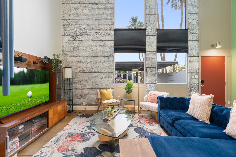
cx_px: 118
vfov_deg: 73.7
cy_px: 78
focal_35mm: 16
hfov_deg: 96.7
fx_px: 105
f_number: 8
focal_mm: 16
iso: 1000
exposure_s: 1/2.5
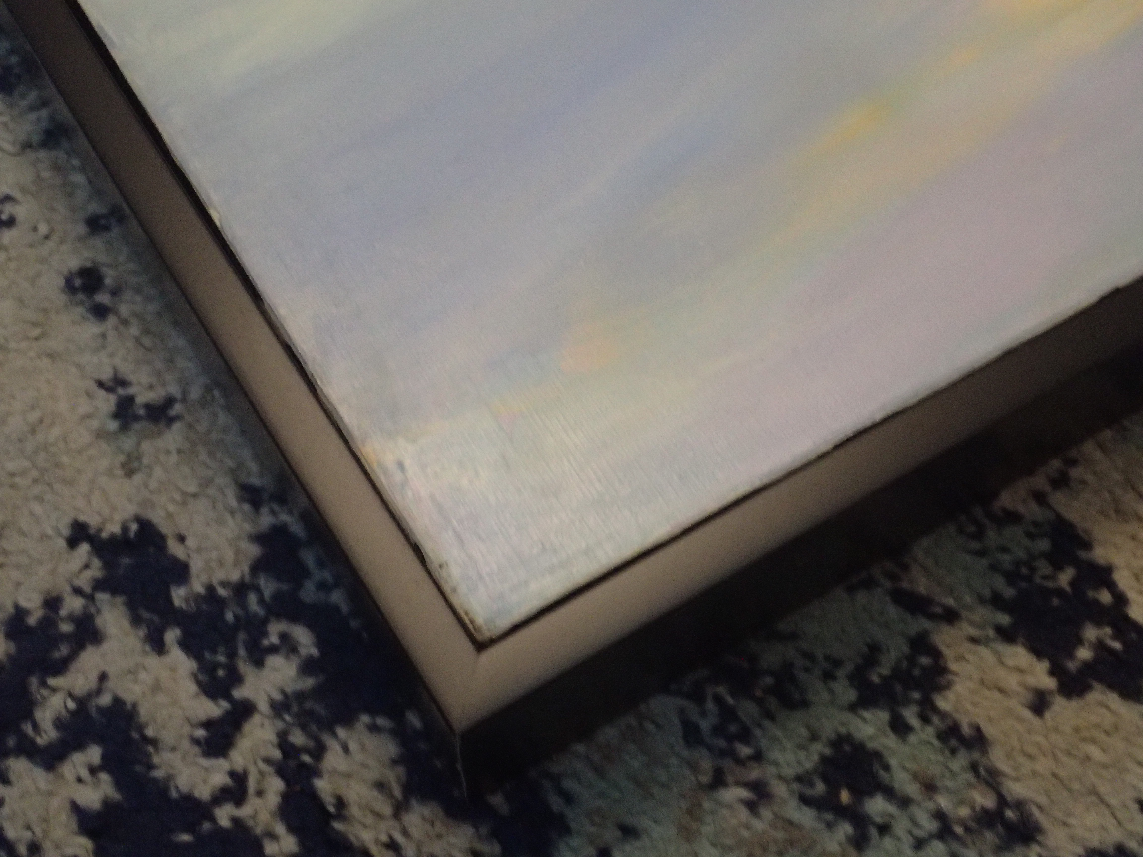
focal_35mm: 49
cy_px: 428
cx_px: 572
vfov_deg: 29.7
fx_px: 1618
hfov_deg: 38.9
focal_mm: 8.99
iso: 800
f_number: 3.2
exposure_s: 1/50
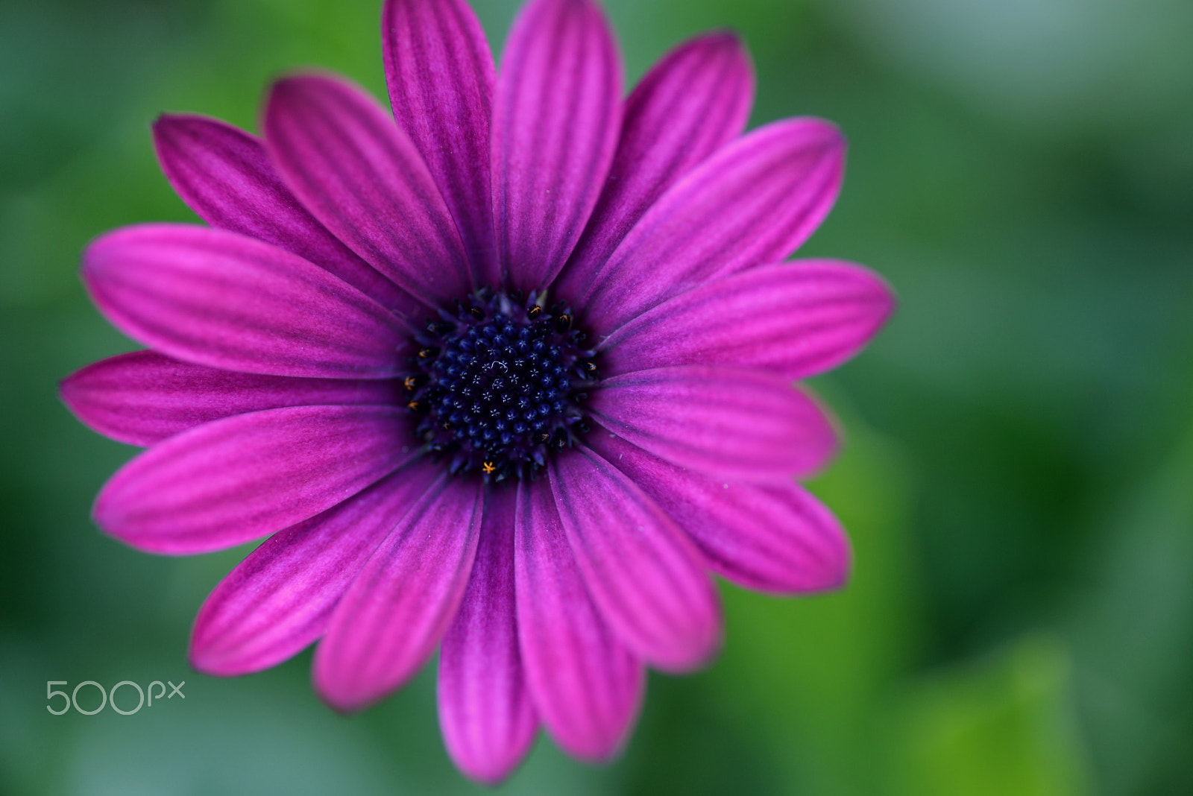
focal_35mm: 90
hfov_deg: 22.6
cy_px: 398
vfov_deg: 15.2
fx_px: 2983
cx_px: 596
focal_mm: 90
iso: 200
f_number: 4.8
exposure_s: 1/90
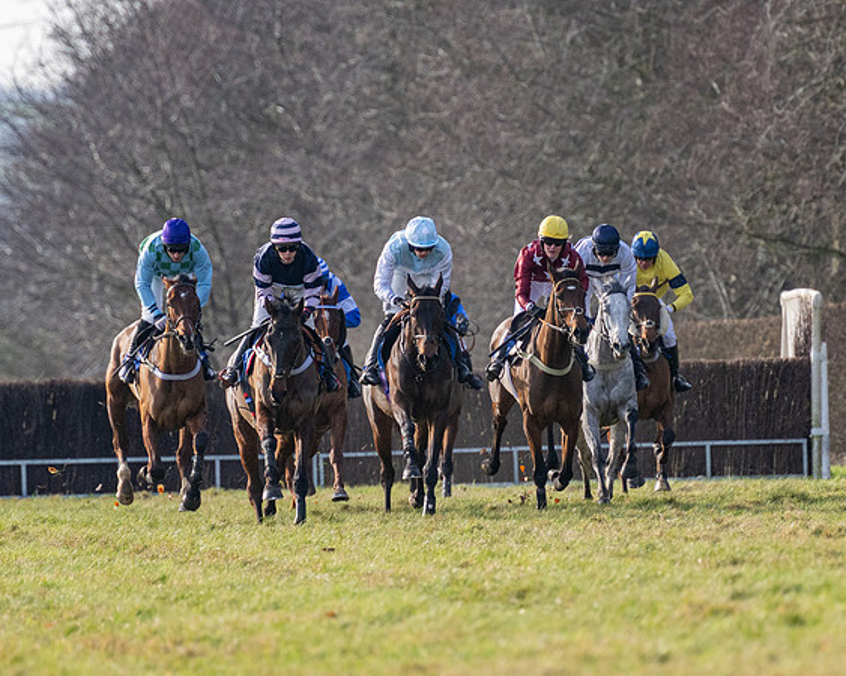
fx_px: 15466
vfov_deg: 2.5
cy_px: 424
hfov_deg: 3.1
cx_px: 492
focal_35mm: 618
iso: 400
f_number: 4
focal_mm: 260
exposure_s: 1/2500
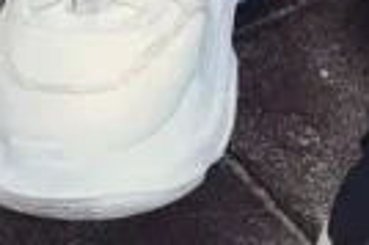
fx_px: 1648
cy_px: -238
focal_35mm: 161
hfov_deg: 12.3
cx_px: -157
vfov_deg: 8.1
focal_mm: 28
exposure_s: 1/400
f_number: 4
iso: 320
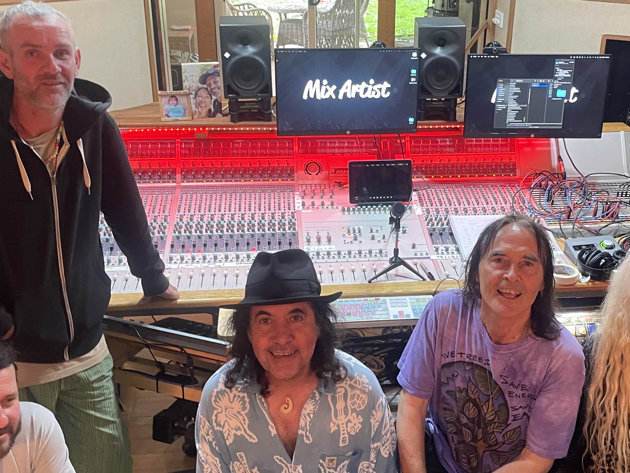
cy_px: 247
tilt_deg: -27.1
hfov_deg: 42.8
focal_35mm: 44
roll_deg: -1.2
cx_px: 371
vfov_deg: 32.9
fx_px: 801
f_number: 1.6
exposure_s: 1/37
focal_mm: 5.1
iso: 400
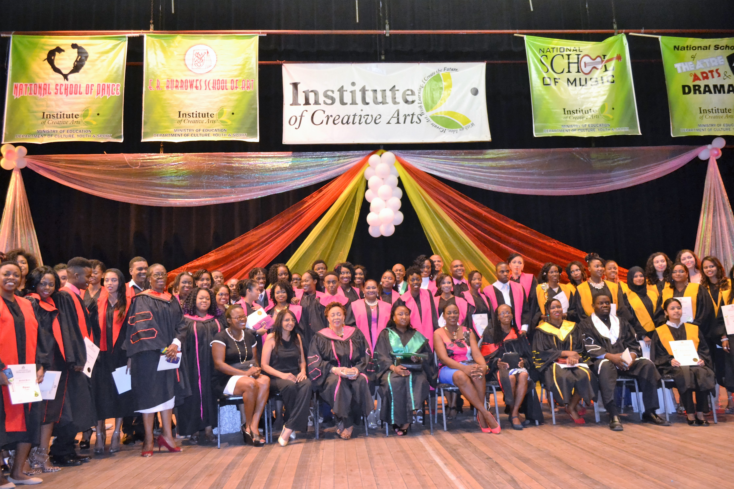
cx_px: 367
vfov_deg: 47.9
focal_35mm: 27
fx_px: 550
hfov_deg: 67.4
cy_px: 244
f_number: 3.5
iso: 3200
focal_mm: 18
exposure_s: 1/60
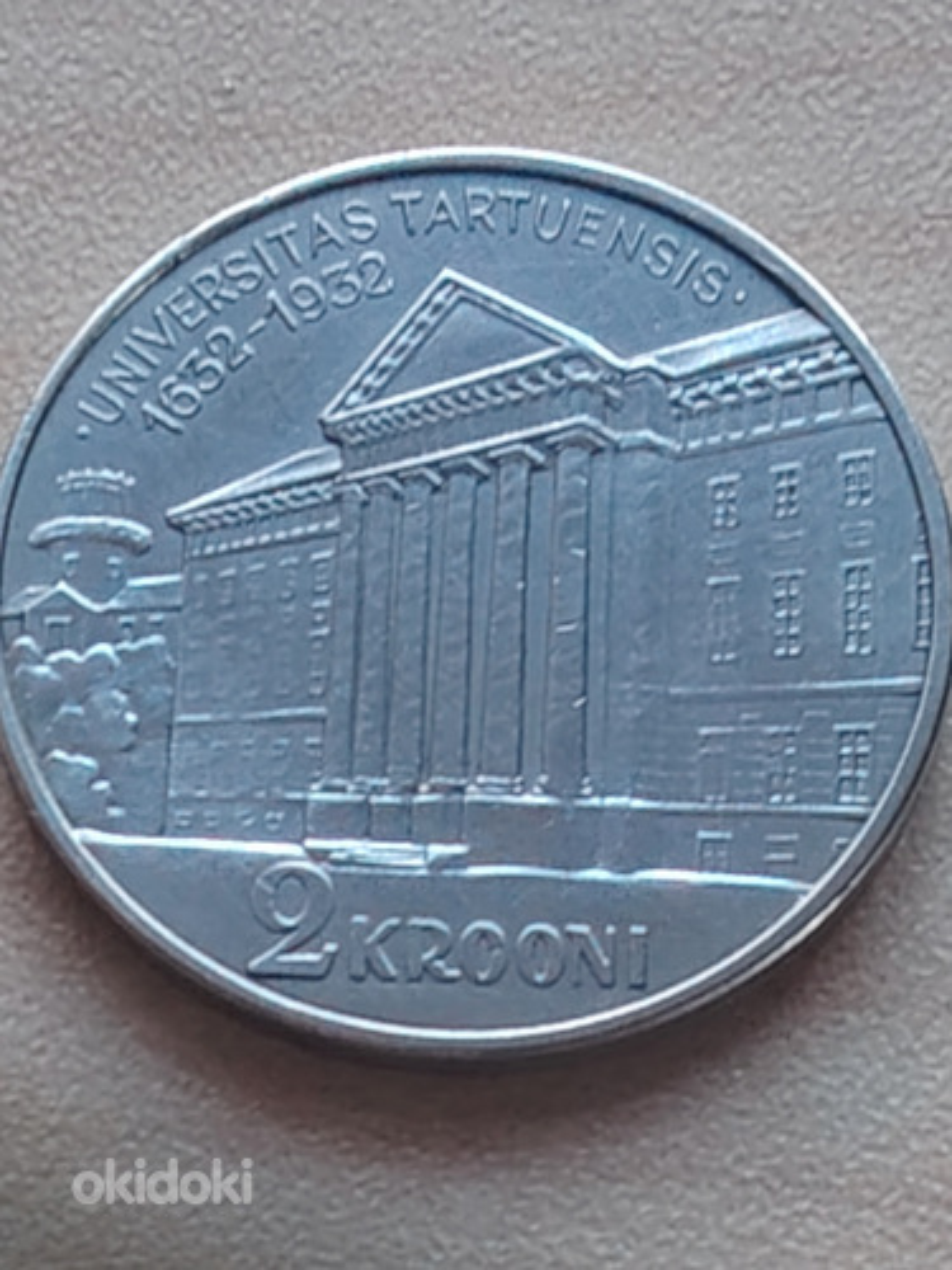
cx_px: 476
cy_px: 635
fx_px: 6197
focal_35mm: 169
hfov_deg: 8.8
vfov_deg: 11.7
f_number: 1.75
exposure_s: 1/50
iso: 275
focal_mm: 5.25
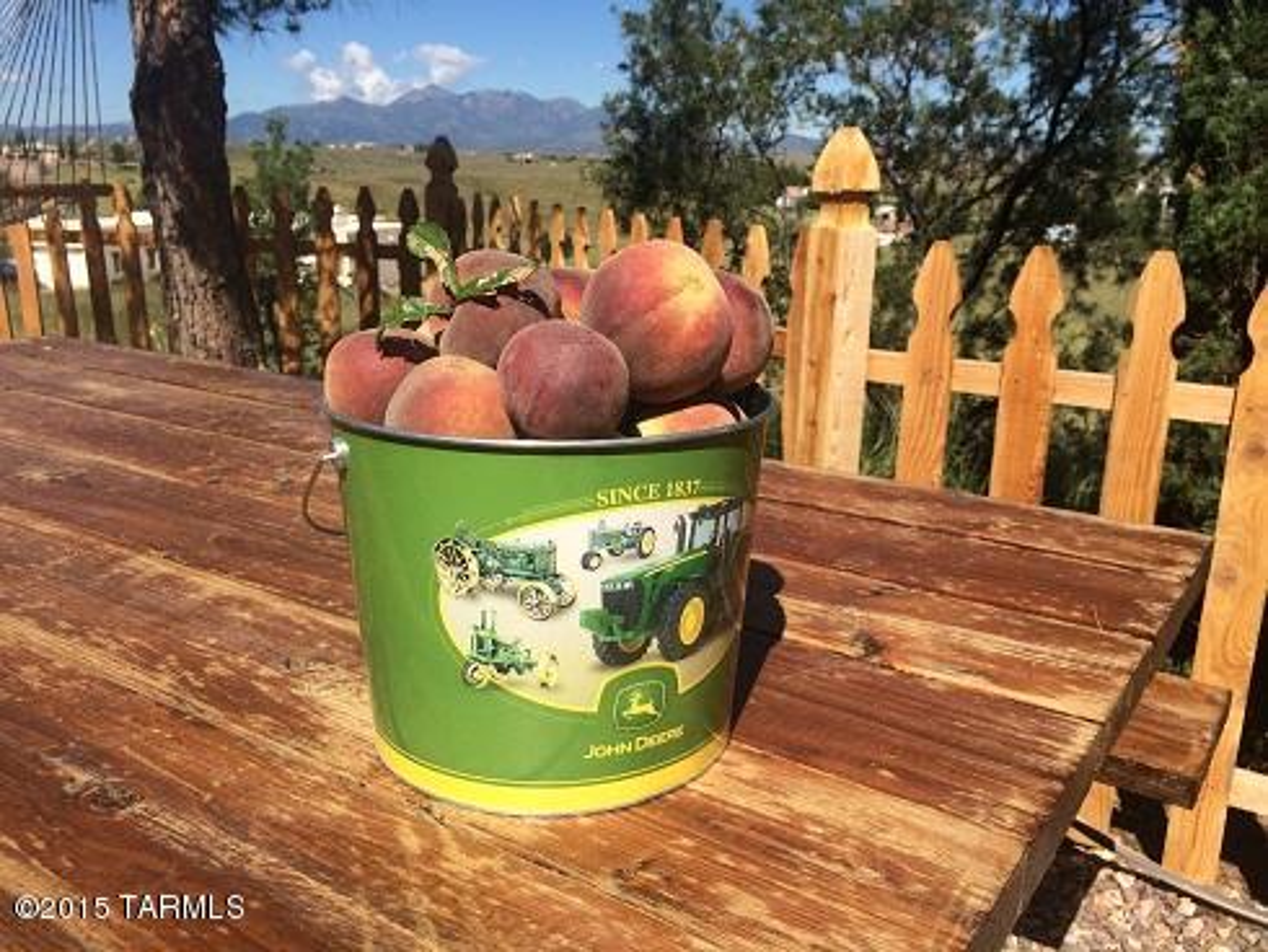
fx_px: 1099
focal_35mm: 30
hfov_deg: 59.9
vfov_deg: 46.8
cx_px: 634
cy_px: 476
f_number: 2.2
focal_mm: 4.12
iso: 40
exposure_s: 1/3165
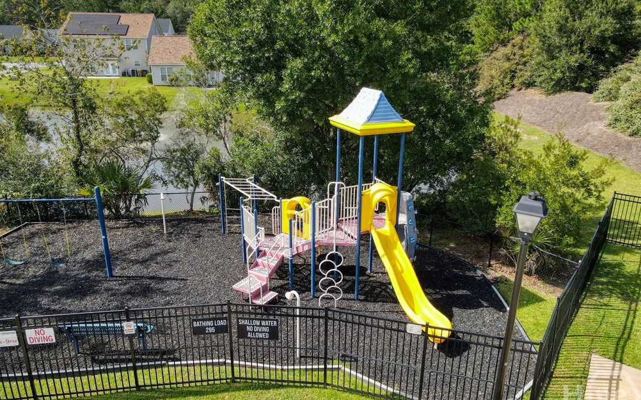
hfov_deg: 70.4
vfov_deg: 47.6
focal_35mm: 26
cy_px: 201
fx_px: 454
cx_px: 324
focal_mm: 4.5
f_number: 2.8
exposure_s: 1/320
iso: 100
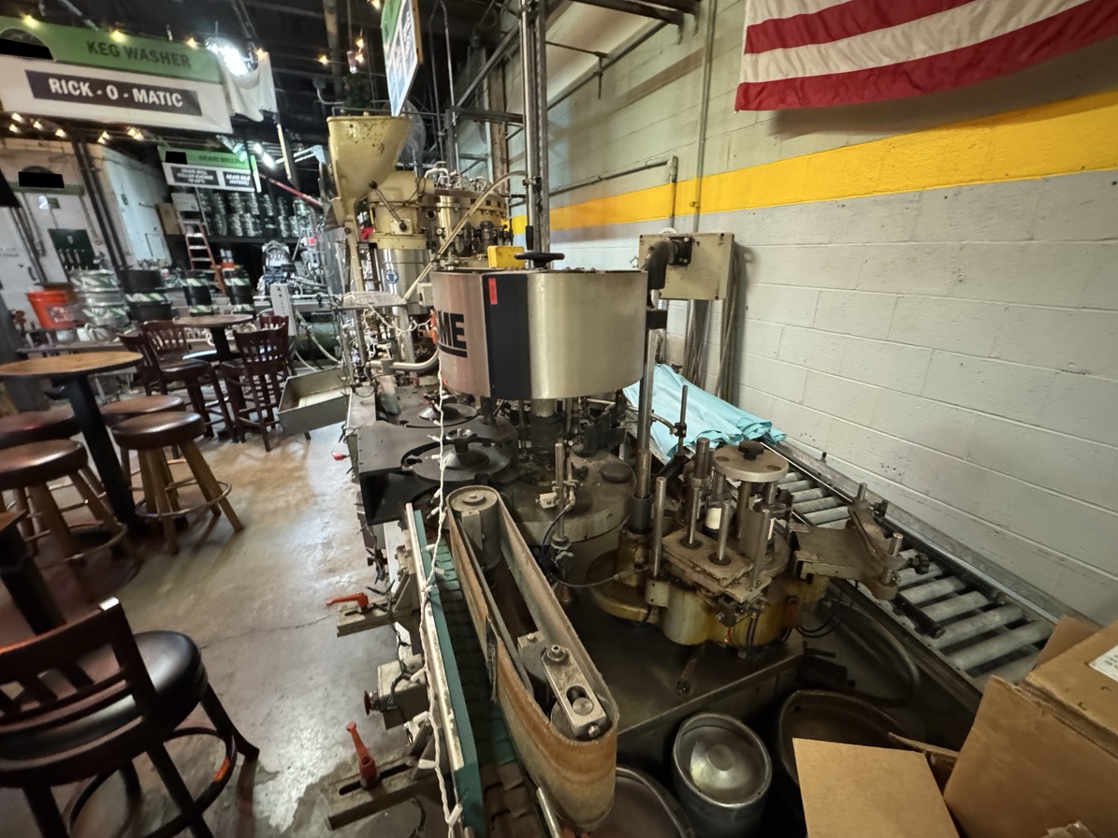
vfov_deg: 81.6
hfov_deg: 98.1
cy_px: 447
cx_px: 590
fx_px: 484
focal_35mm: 15
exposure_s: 1/40
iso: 1250
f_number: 2.2
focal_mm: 2.22
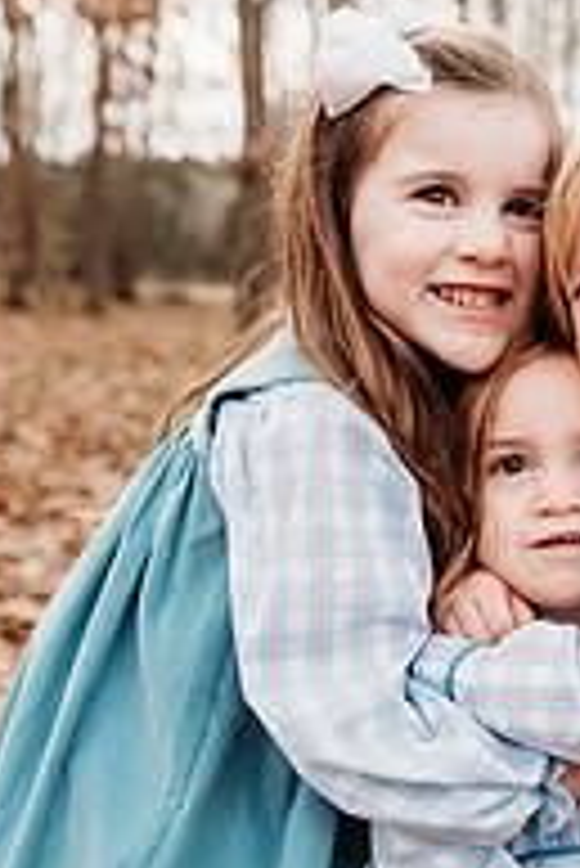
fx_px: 1351
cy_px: 490
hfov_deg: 23.5
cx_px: 540
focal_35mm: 56
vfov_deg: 35.6
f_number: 3.2
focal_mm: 24
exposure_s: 1/250
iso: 100
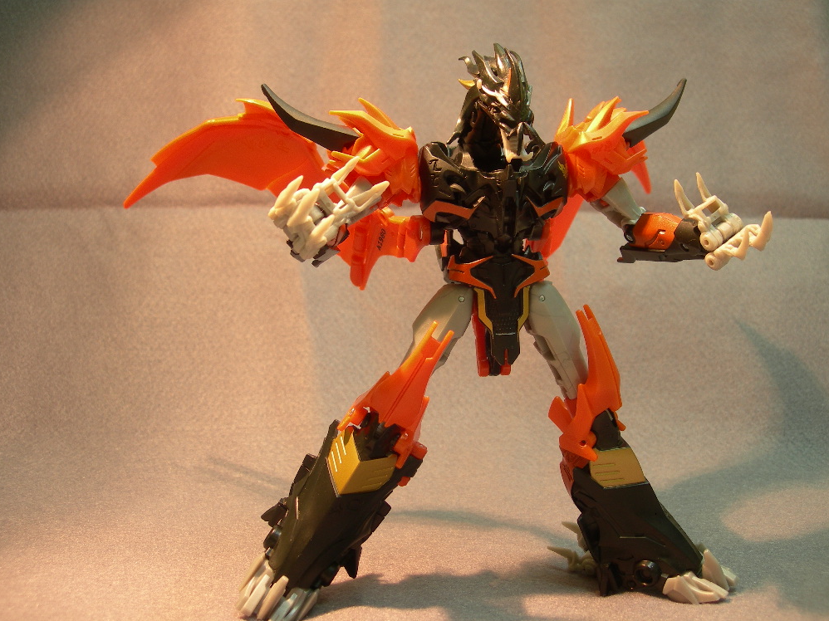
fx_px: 934
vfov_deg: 36.8
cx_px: 423
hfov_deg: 47.9
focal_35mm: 39
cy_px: 305
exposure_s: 1/11.4
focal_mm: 7.8
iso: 50
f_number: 2.8
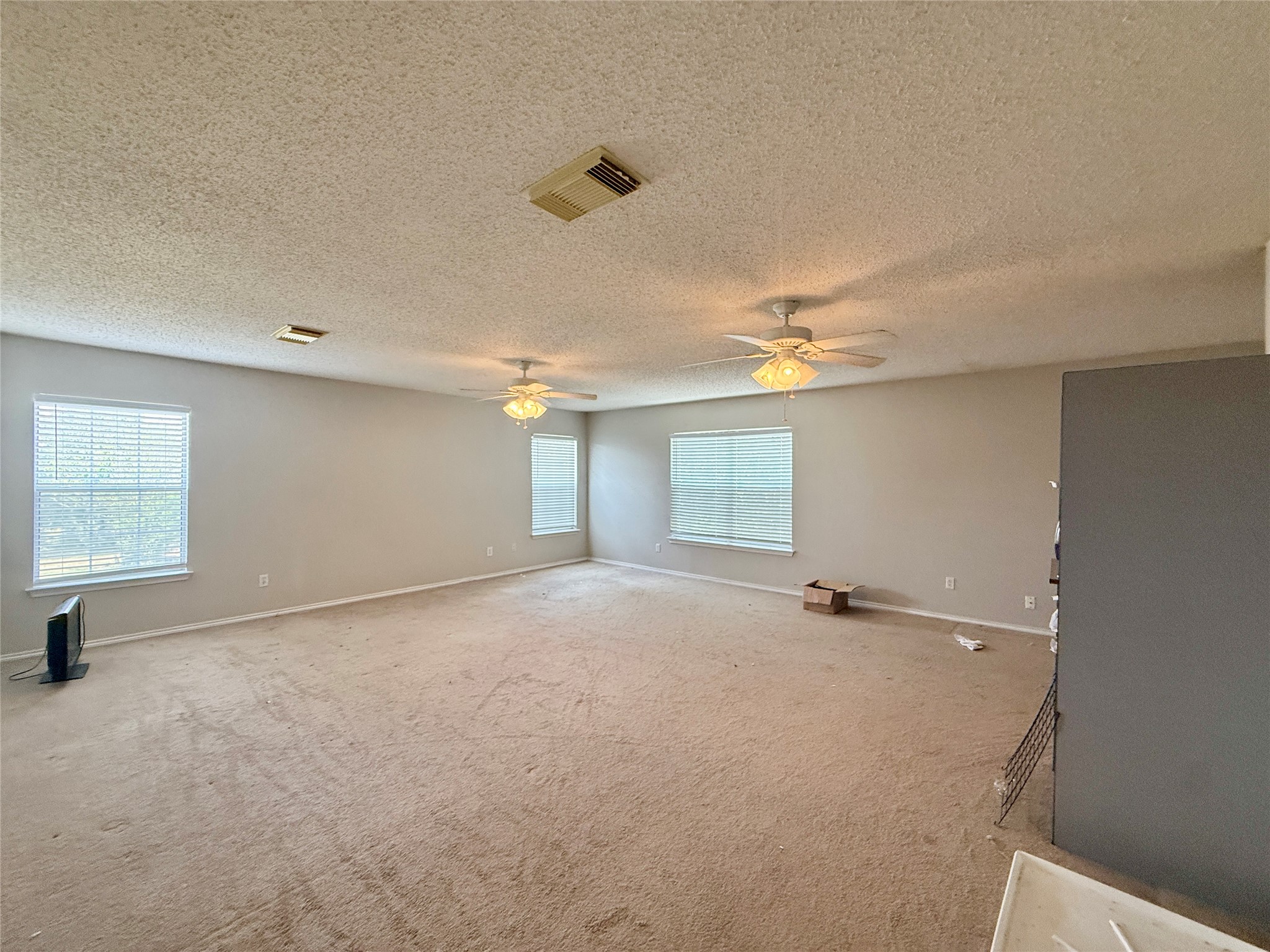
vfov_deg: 85.7
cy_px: 476
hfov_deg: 102.1
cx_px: 635
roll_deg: -1.0
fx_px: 514
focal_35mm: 14
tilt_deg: -1.0
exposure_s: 1/120
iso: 200
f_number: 2.2
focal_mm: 2.22
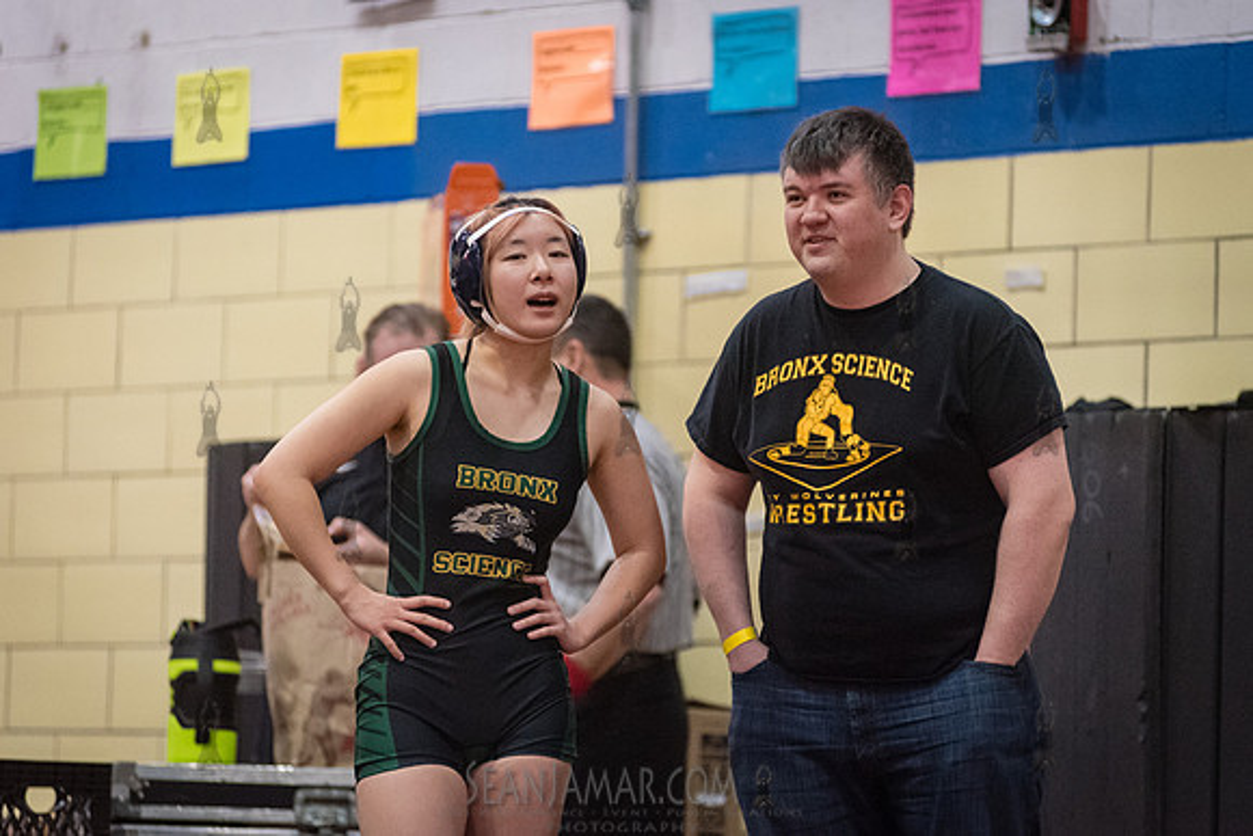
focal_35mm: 203
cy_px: 379
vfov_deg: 6.8
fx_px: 7083
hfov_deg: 10.1
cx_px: 644
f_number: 3.2
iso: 8000
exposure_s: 1/500
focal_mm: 170
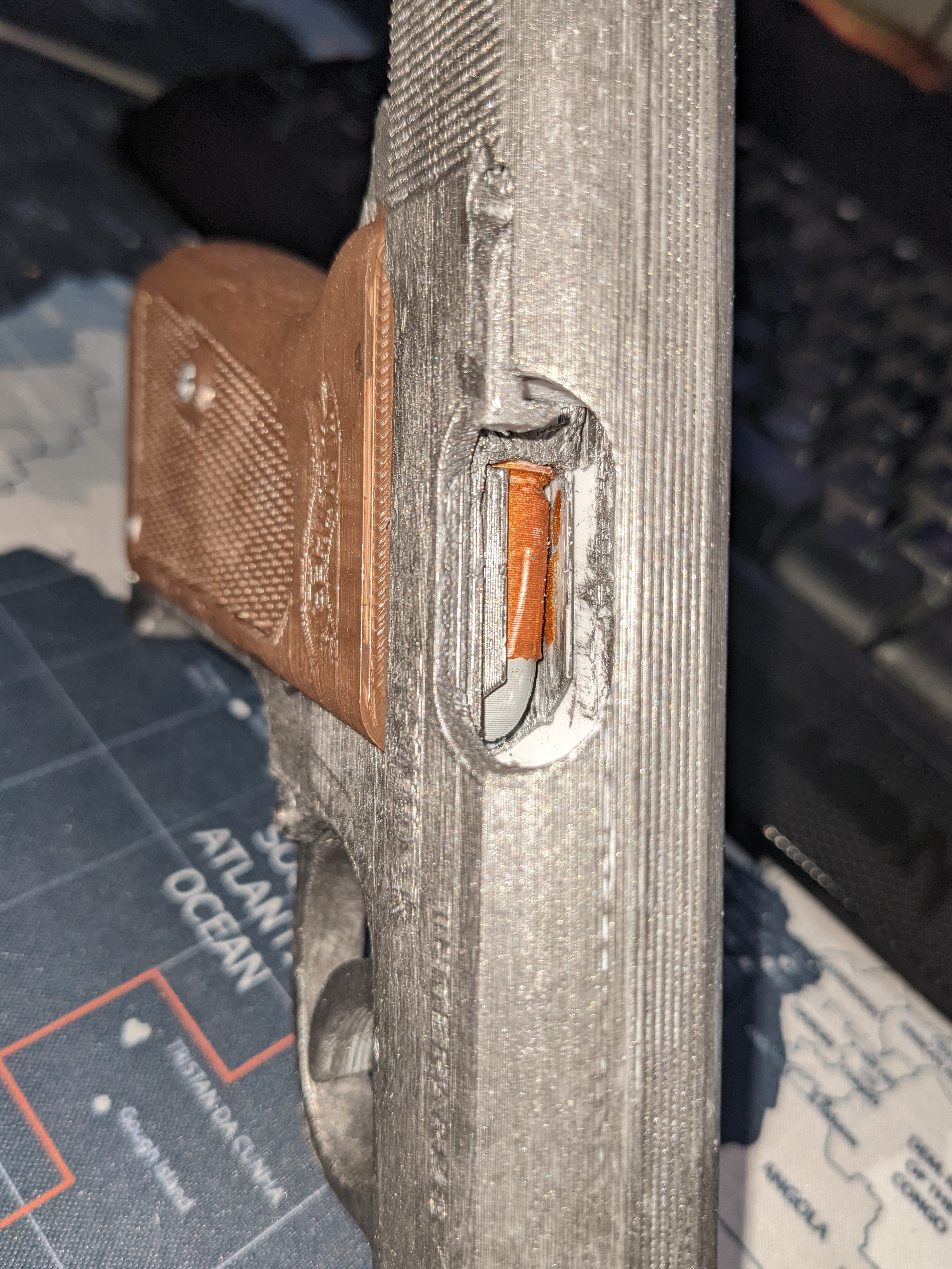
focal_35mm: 29
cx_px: 493
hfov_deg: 48.2
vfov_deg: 61.6
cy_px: 656
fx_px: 1064
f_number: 1.73
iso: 67
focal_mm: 4.38
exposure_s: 1/120
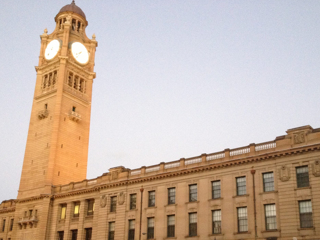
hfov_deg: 39.6
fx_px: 444
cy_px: 163
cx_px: 170
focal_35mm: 48
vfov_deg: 30.0
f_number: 2.4
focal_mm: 4.28
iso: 320
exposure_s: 1/20
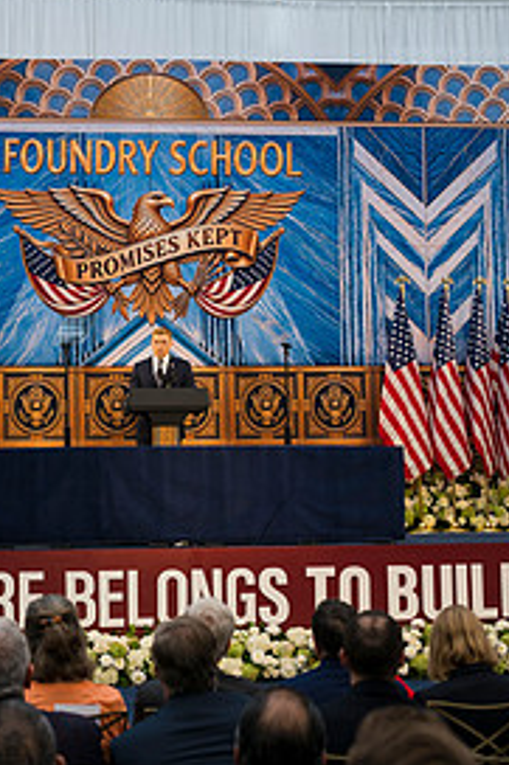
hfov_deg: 23.1
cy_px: 368
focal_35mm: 58
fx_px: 1232
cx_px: 132
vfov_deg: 34.5
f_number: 2.8
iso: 220
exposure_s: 1/200
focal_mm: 35
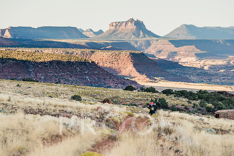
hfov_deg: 9.9
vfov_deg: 6.6
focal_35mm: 208
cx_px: 114
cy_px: 78
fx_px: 1352
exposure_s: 1/1000
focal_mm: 200
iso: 1250
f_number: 6.3
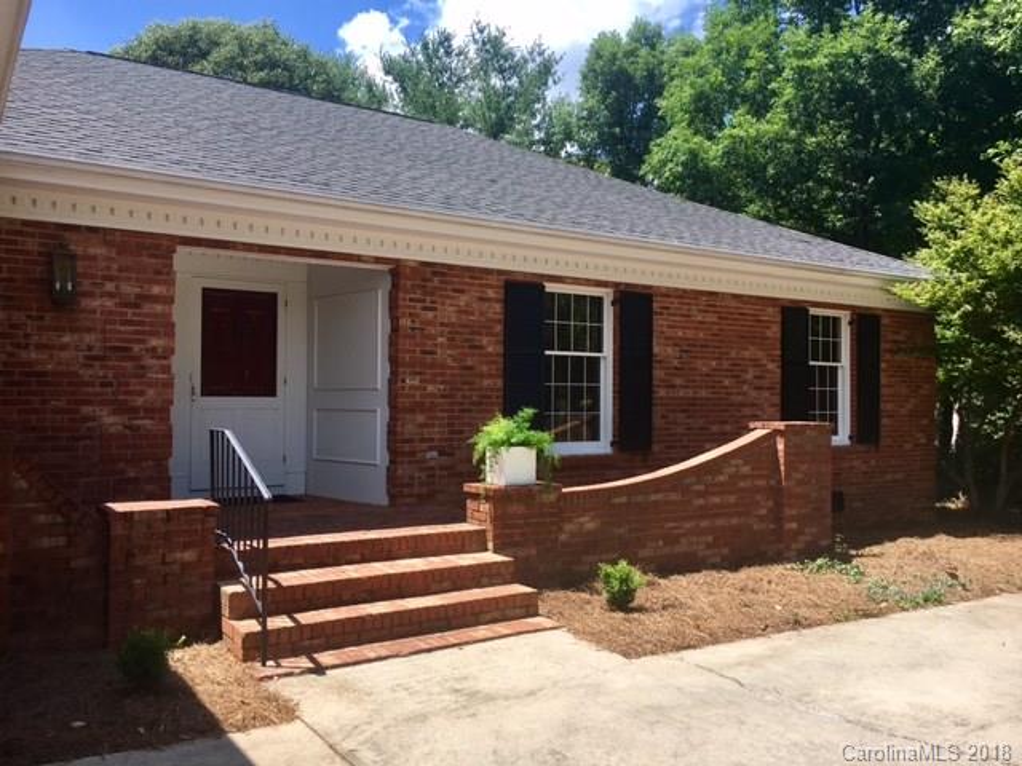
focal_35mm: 29
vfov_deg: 48.2
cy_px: 383
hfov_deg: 61.7
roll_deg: +0.6
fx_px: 856
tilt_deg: +0.8
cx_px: 511
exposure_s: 1/938
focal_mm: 4.15
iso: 25
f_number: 2.2
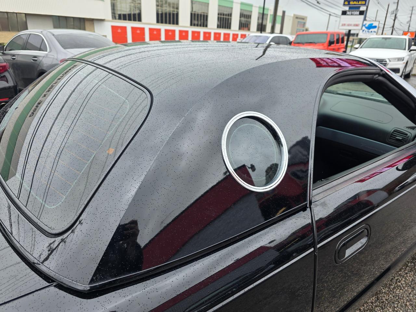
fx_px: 276
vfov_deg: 58.9
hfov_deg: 73.9
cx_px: 208
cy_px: 156
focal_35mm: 23
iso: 40
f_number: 1.7
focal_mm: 6.3
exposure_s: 1/359
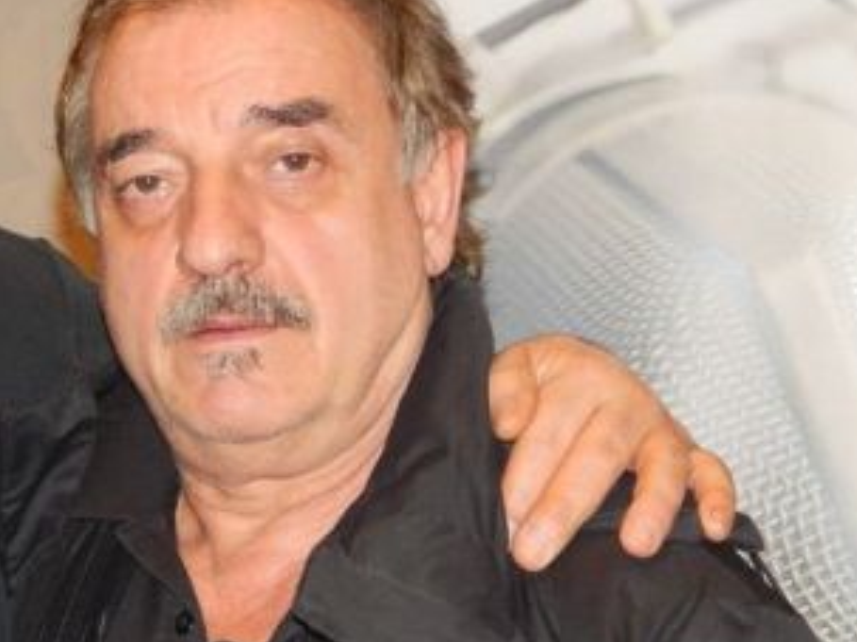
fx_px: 3737
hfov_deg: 12.9
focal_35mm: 151
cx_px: -76
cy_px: 335
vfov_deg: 9.8
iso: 280
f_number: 4
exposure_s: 1/30
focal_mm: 10.9
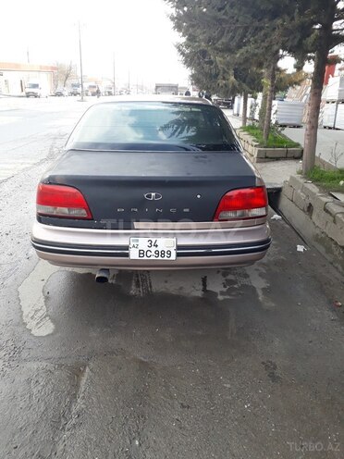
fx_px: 358
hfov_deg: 51.4
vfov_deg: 65.3
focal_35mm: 27
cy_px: 230
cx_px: 172
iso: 40
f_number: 1.9
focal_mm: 3.6
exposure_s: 1/182
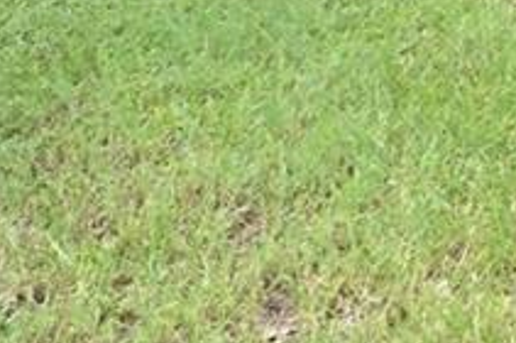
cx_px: 1362
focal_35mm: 114
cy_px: -566
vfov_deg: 10.0
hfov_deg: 12.4
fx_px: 1631
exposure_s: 1/250
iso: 320
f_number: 8
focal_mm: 10
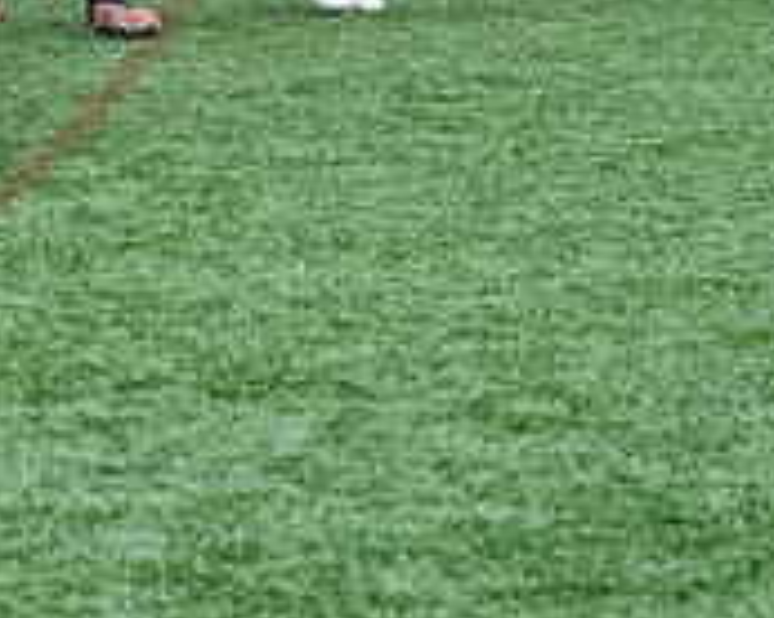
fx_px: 6796
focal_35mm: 297
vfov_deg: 5.2
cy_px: -324
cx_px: -141
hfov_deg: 6.5
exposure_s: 1/250
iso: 250
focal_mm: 70
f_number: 5
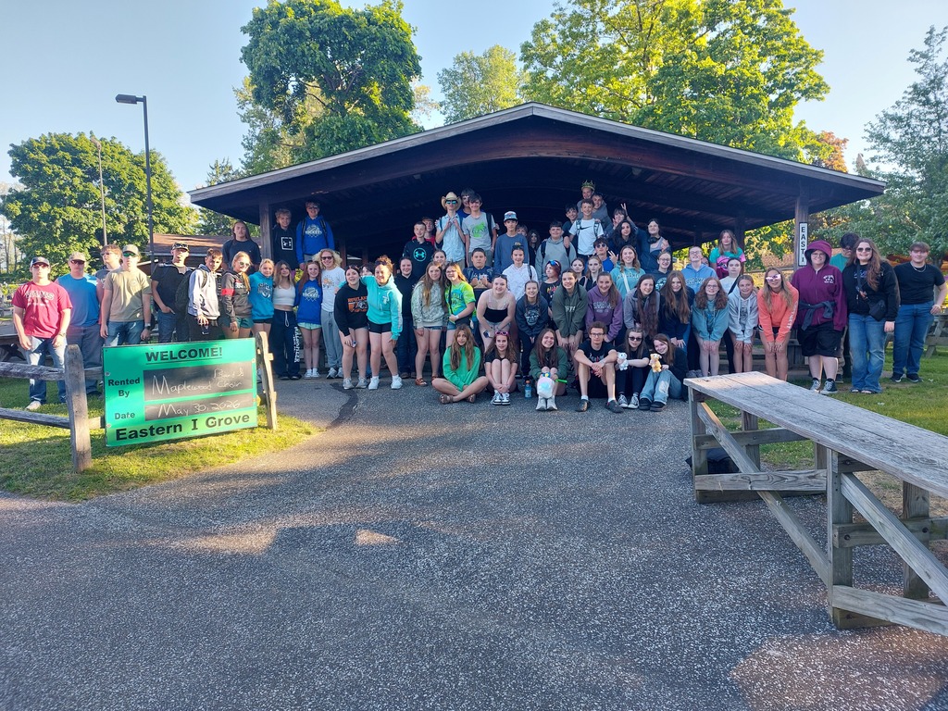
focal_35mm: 24
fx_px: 657
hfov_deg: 71.6
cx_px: 474
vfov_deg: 56.8
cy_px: 356
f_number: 1.8
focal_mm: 5.23
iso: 32
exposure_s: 1/120
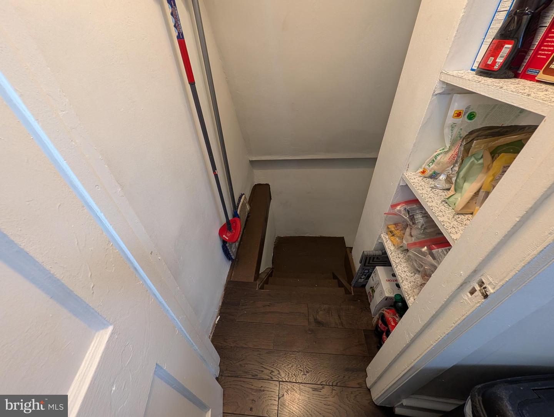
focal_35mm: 12
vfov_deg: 94.6
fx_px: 192
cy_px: 208
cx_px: 277
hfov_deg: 110.5
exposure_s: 1/60
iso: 179
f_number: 1.7
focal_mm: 2.02
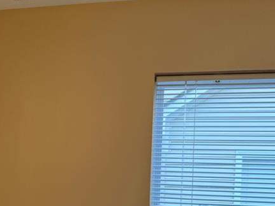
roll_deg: -1.7
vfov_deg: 25.1
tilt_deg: -0.7
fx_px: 453
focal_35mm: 57
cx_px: -16
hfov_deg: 30.7
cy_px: 173
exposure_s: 1/187
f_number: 1.78
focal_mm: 6.76
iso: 100
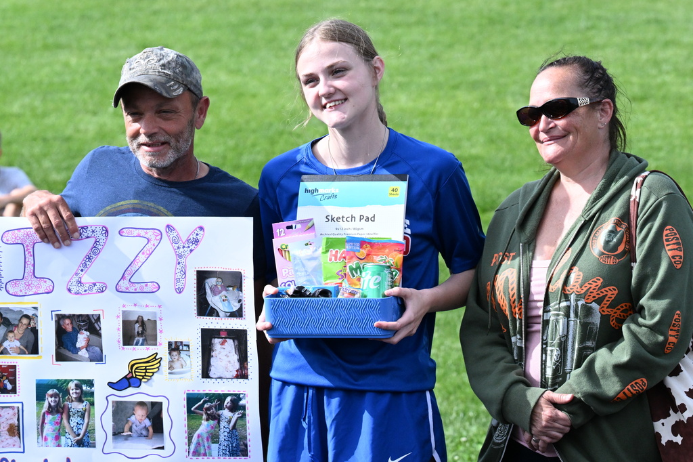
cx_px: 346
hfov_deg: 10.6
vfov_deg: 7.0
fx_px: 3752
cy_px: 231
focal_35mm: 195
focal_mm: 130
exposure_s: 1/6400
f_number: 7.1
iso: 3200
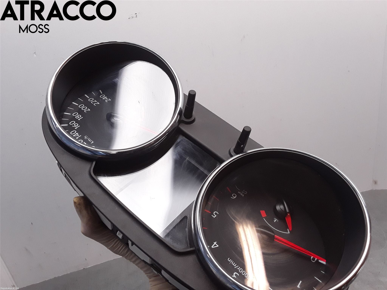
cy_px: 145
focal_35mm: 28
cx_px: 194
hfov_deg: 63.4
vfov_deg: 49.7
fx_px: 313
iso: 100
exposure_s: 1/203
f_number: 1.9
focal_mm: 2.91
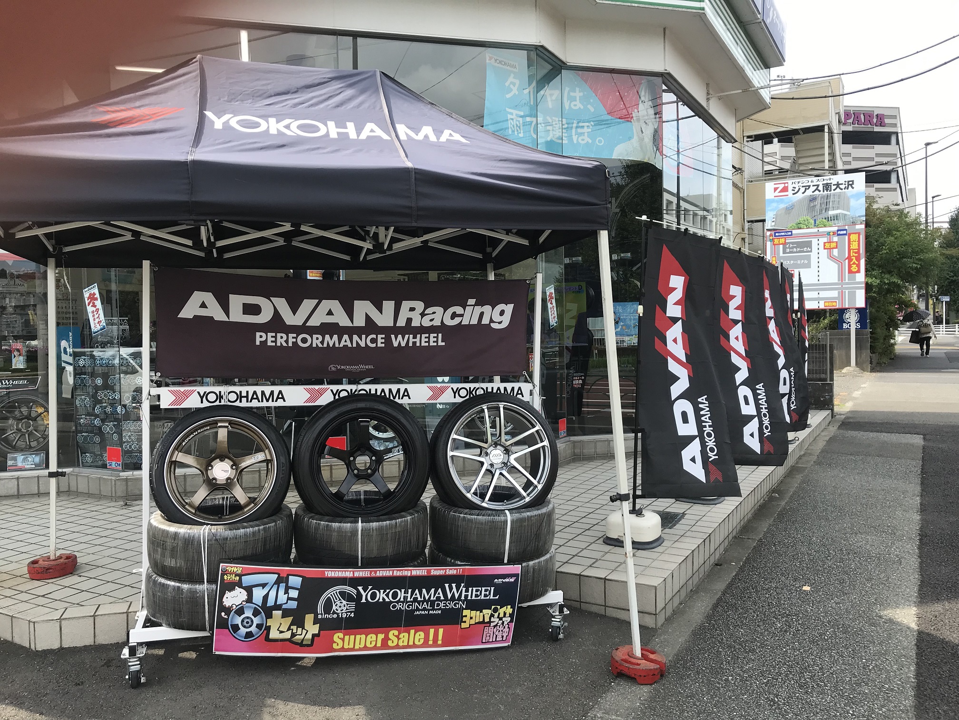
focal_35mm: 28
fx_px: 776
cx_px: 480
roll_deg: +0.3
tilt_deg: -1.6
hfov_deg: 63.4
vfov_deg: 49.7
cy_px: 360
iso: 20
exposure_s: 1/879
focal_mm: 3.99
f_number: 1.8
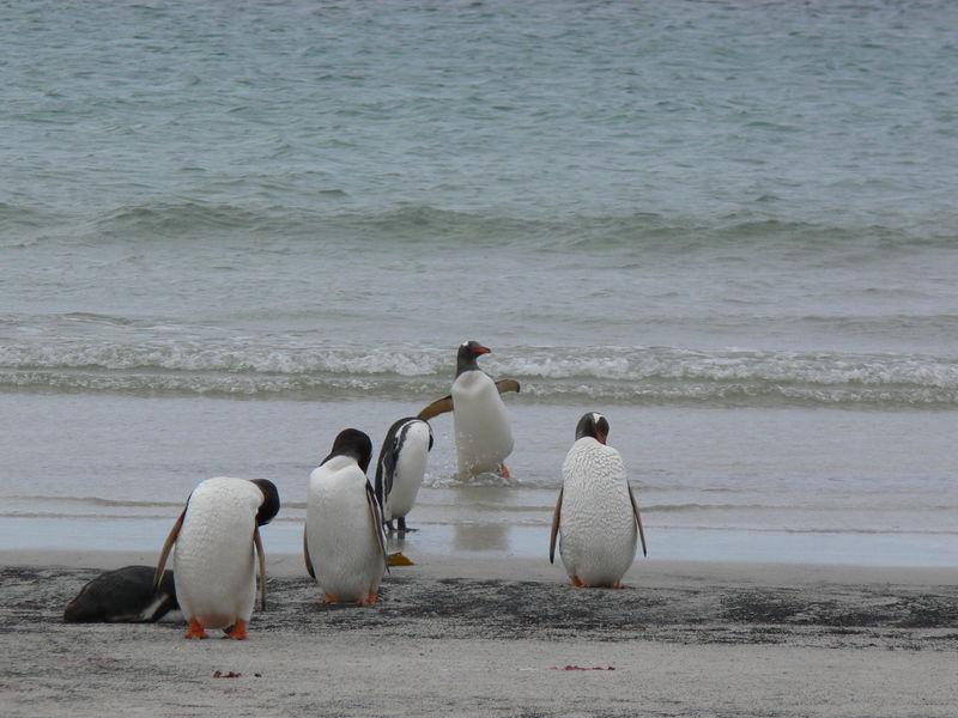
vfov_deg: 2.8
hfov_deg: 3.7
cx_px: 479
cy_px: 359
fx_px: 14806
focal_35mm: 535
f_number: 5.6
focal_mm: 88.8
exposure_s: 1/320
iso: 80
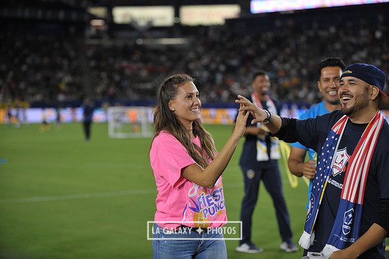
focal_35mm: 82
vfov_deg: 16.6
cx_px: 194
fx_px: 886
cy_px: 130
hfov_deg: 24.8
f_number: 2.8
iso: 1250
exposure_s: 1/1000
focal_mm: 82
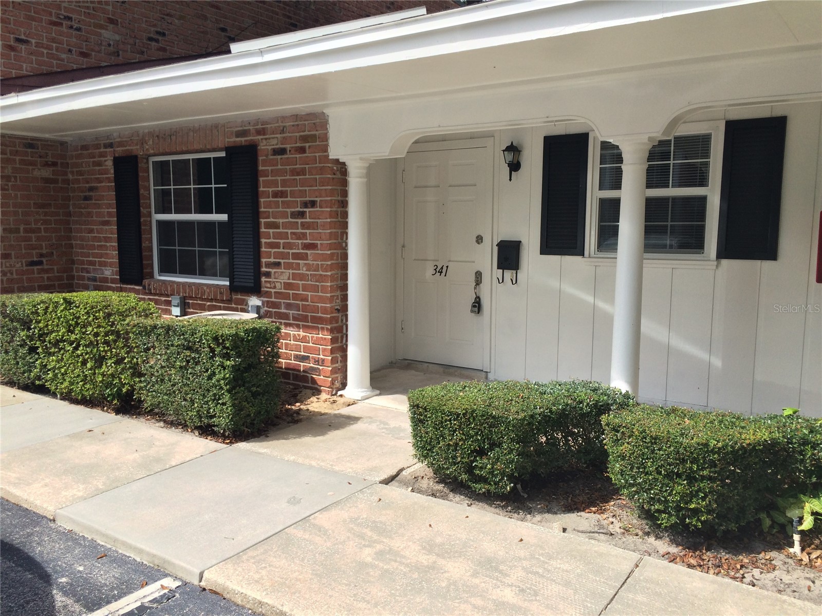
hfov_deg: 61.7
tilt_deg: -6.9
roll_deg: +1.1
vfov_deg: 48.2
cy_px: 308
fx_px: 689
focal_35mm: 29
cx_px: 411
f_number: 2.2
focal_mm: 4.15
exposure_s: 1/1208
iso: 32
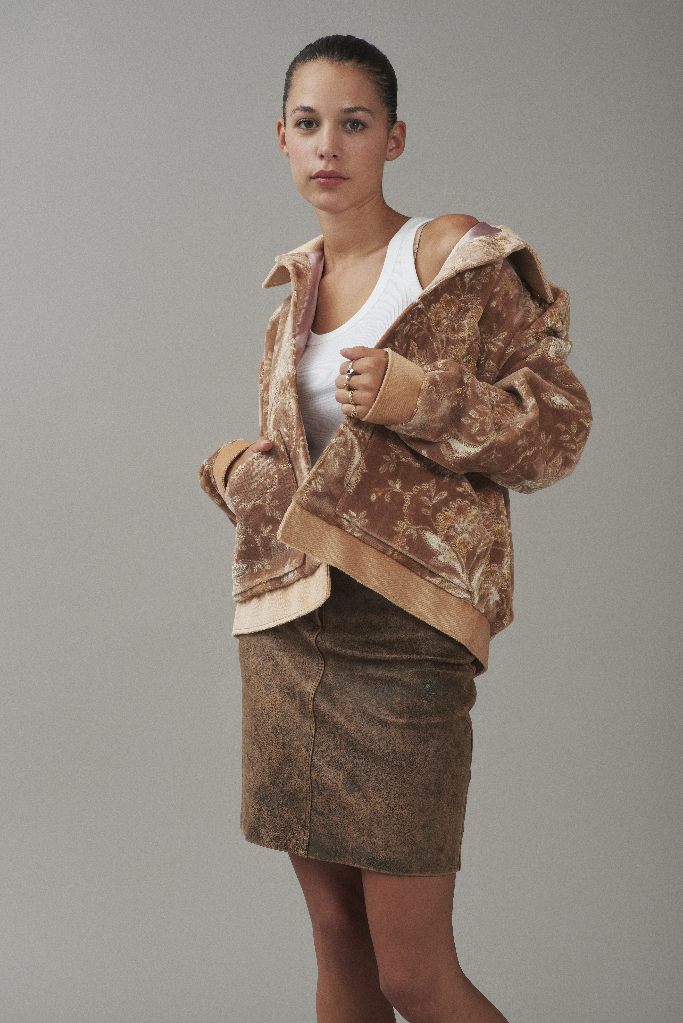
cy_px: 512
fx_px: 2786
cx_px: 342
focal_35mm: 98
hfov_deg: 14.0
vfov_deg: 20.8
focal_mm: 98
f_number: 11
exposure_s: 1/160
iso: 200
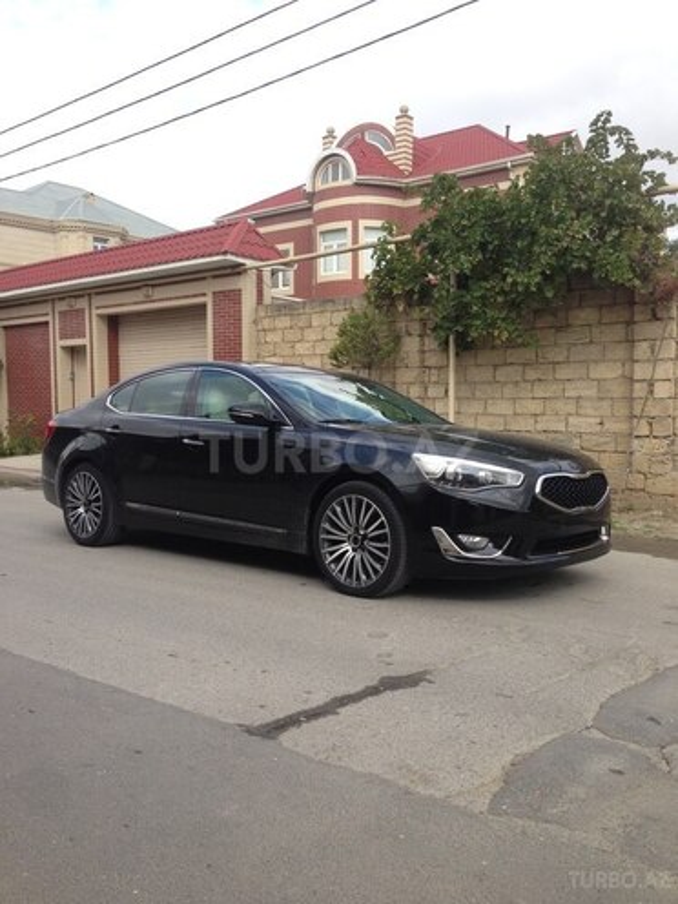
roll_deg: +0.0
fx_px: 862
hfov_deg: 42.9
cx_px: 339
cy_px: 452
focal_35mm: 33
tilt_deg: +2.1
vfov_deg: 55.4
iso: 50
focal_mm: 4.12
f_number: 2.4
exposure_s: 1/695
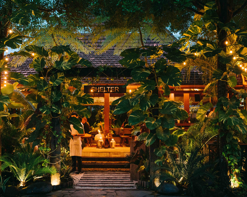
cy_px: 97
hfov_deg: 33.0
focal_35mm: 57
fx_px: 417
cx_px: 108
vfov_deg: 26.7
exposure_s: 1/100
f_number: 2.2
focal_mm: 50
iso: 2000
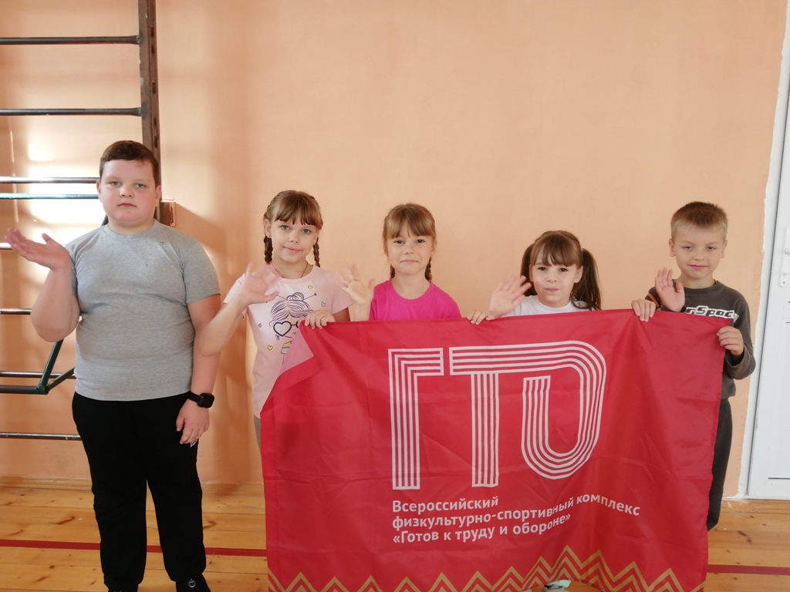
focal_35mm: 26
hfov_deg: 67.3
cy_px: 296
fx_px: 593
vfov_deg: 53.1
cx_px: 395
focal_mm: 3.6
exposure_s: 1/100
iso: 50
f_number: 1.8
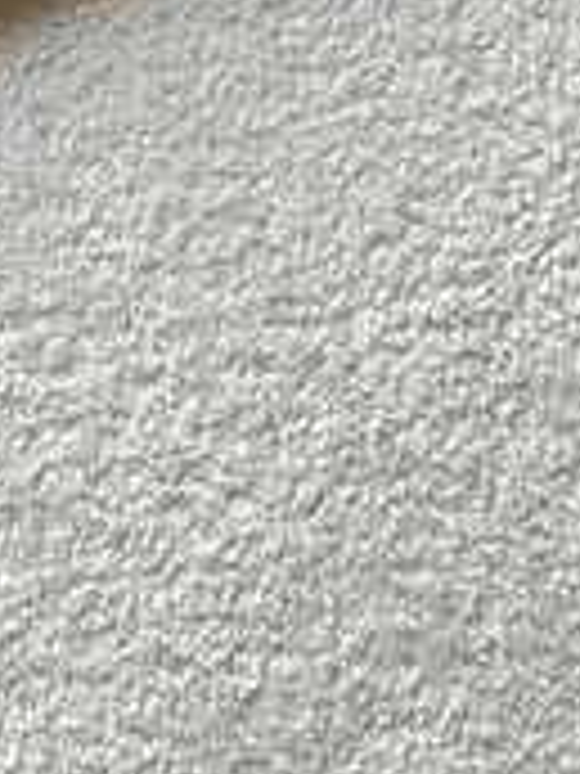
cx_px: -139
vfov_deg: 12.9
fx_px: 3329
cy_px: -151
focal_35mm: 149
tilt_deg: -69.0
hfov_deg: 9.8
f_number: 1.78
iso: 80
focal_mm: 6.76
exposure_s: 1/121
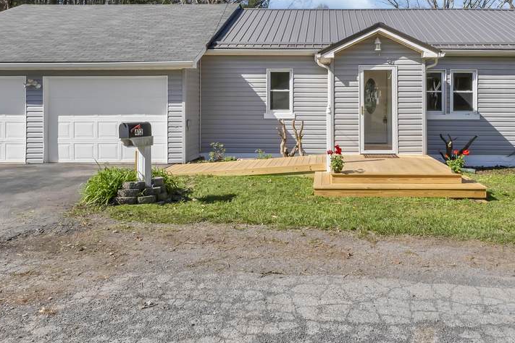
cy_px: 98
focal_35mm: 27
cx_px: 318
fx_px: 386
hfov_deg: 66.5
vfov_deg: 46.7
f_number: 14
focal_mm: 10
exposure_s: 1/160
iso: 160
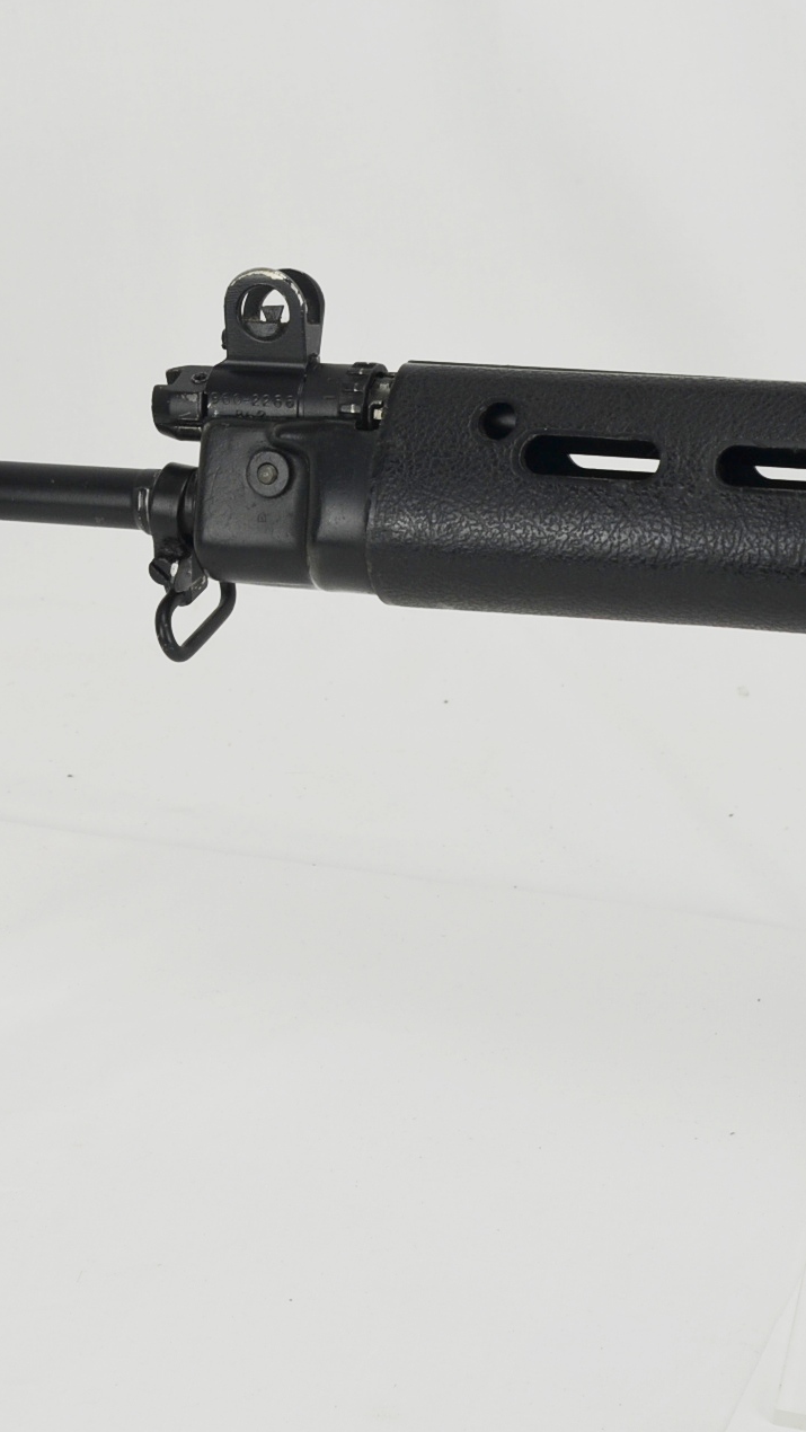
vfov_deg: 28.8
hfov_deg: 16.5
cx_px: 318
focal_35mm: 73
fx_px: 2772
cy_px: 513
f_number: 5.6
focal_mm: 24
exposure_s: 1/125
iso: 280
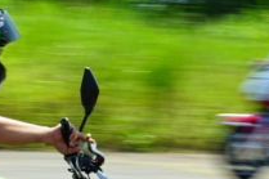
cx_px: 30
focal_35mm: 402
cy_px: 234
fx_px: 3001
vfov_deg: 3.4
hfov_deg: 5.1
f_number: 13
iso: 100
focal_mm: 105
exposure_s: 1/45
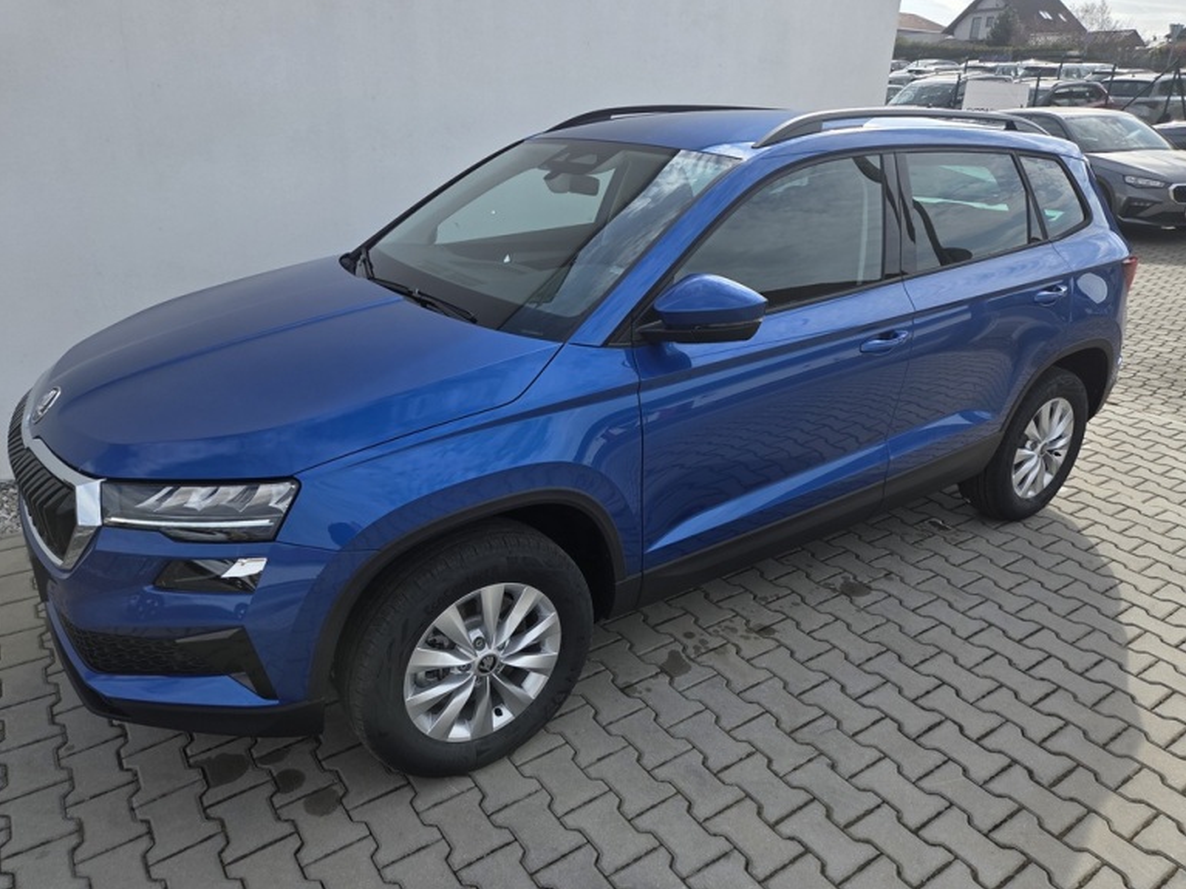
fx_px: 822
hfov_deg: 71.6
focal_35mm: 24
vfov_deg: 56.8
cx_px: 592
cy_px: 439
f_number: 1.8
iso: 80
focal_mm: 5.4
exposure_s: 1/3246
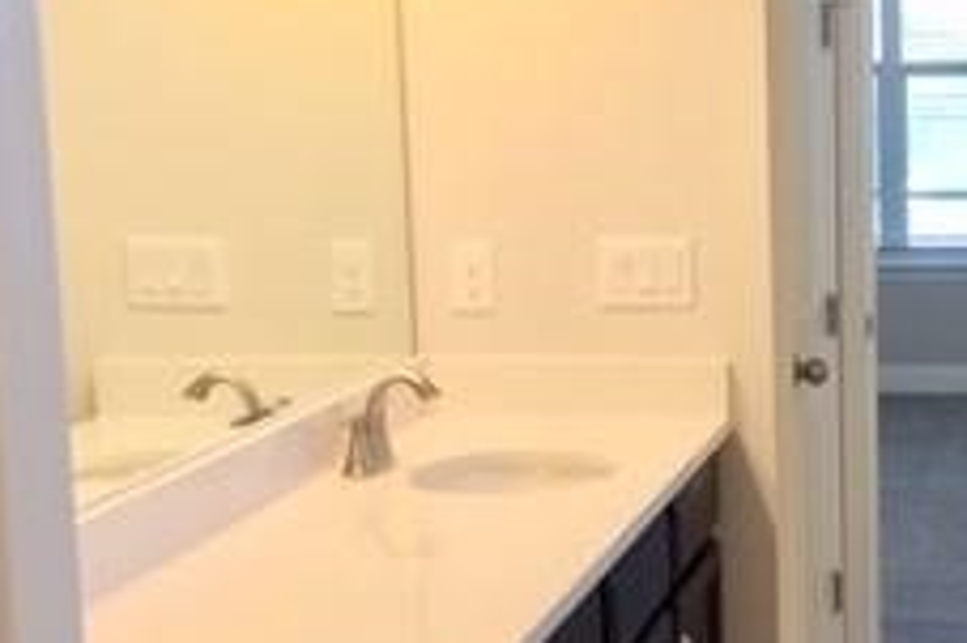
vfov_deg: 16.0
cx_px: 980
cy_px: 422
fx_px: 2281
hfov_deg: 22.9
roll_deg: -1.2
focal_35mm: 85
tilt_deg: -9.6
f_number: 2.2
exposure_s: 1/40
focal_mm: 4.15
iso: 32
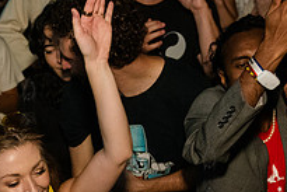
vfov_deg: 16.0
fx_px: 654
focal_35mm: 82
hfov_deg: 24.1
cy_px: 236
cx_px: 28
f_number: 3.2
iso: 8000
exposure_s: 1/320
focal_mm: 29
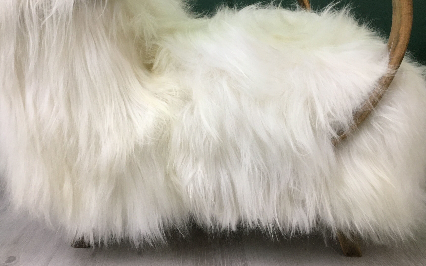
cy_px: 82
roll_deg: -1.9
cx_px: 218
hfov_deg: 54.0
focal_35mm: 36
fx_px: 418
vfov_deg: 34.9
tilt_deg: -6.4
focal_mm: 4.15
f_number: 2.2
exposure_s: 1/33
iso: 125
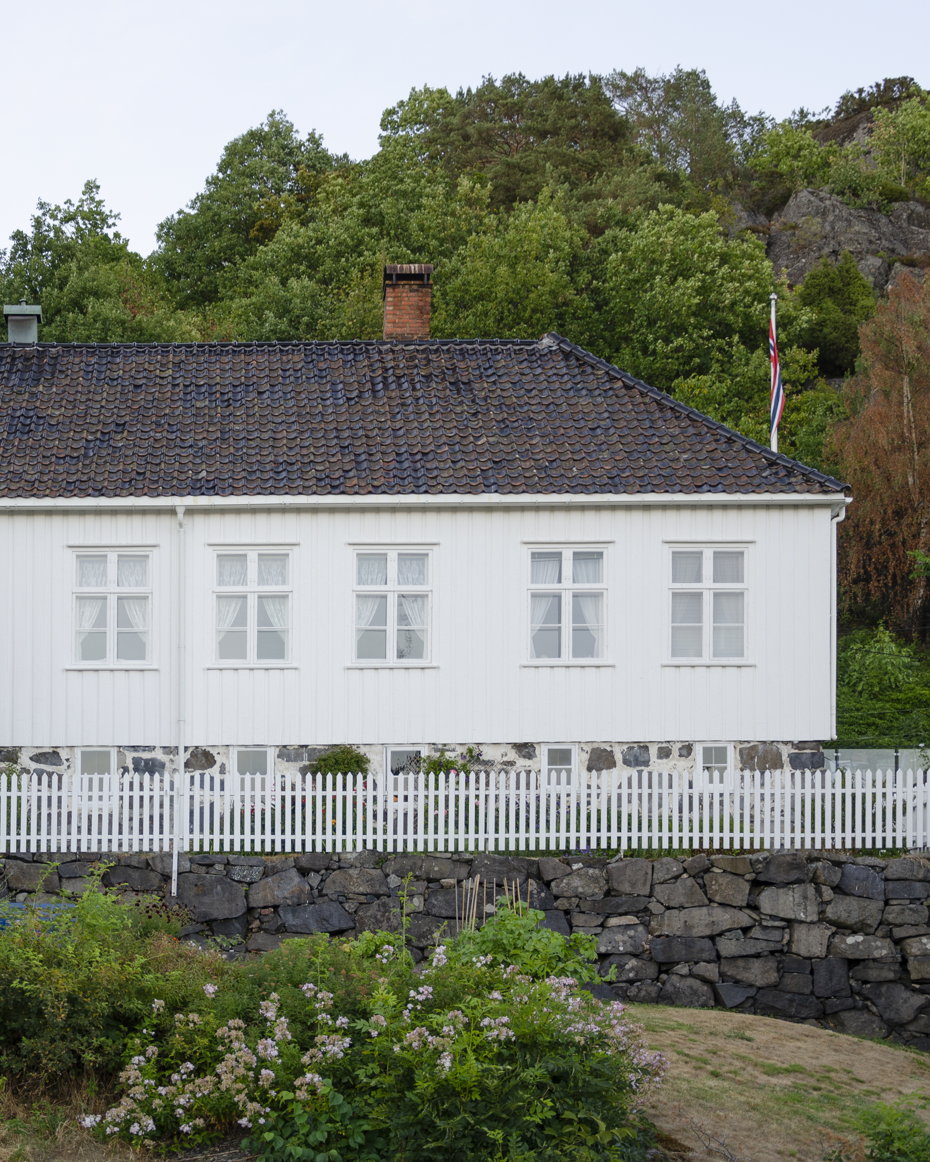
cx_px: 217
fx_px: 1848
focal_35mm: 54
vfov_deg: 34.9
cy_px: 587
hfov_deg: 27.8
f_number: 4
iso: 200
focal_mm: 25
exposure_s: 1/125
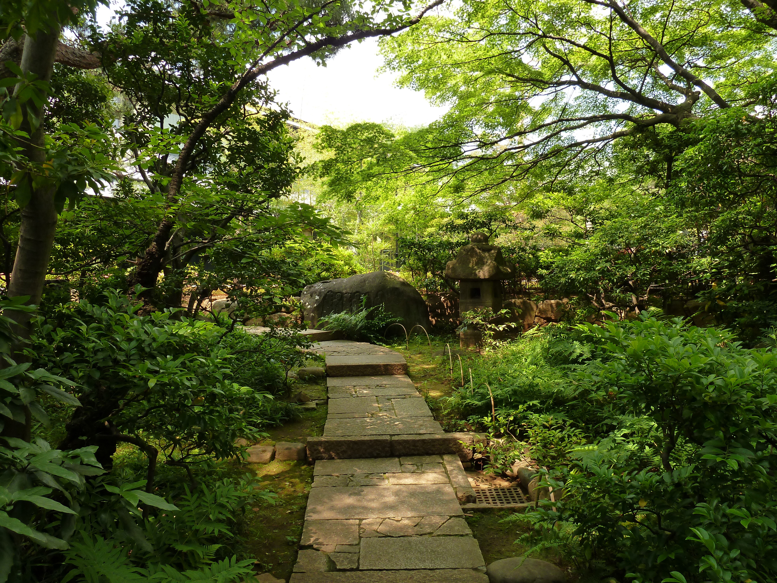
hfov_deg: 69.4
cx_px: 388
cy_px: 292
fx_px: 561
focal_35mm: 25
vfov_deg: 54.9
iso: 125
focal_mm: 4.1
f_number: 4
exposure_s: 1/100
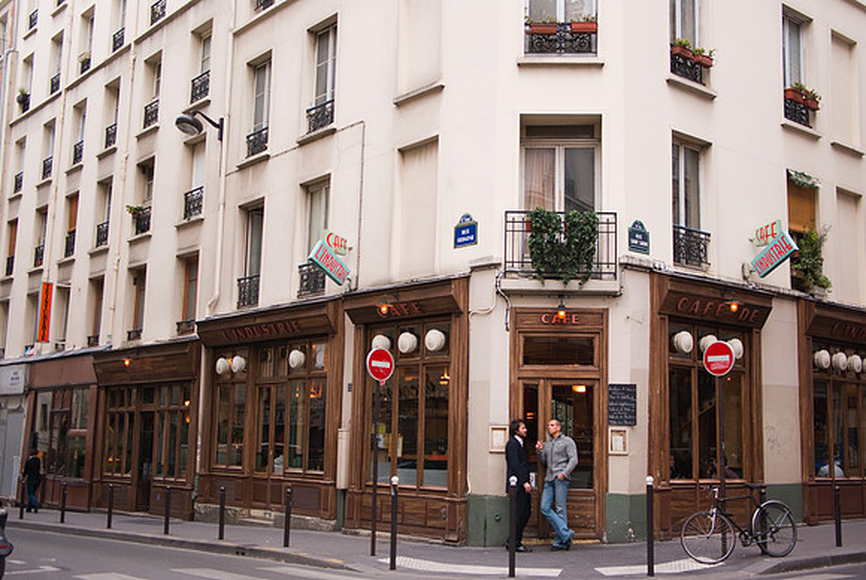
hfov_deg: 46.4
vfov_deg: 32.0
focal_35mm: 42
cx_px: 433
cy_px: 290
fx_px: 1011
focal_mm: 28
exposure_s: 1/45
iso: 140
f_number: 4
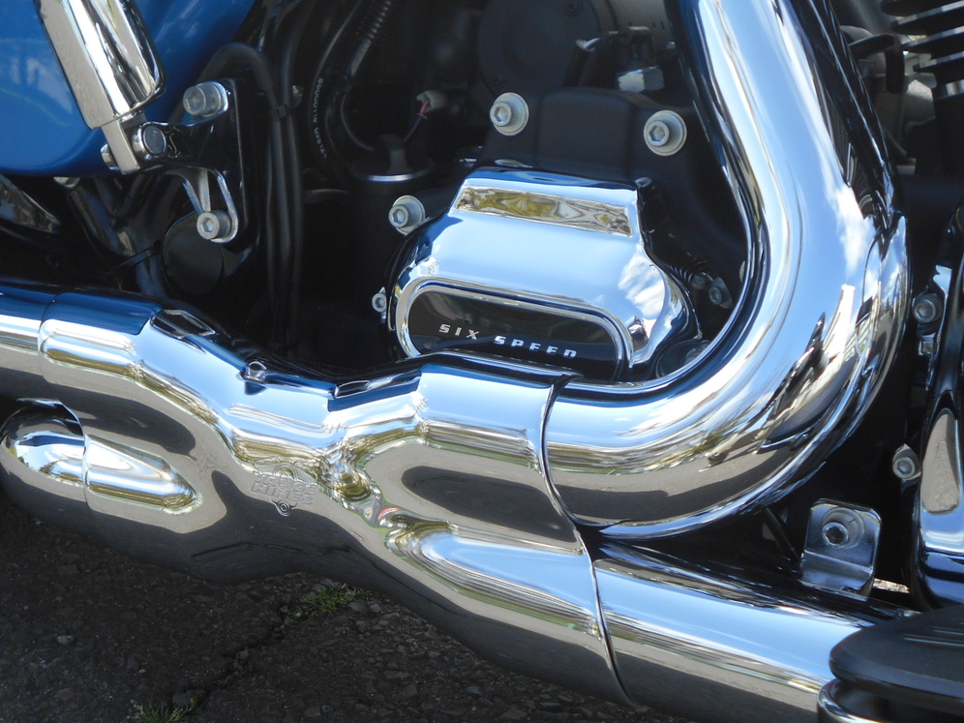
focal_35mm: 53
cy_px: 384
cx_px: 394
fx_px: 1476
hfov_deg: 36.1
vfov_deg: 27.5
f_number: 4.2
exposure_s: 1/320
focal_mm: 7.7
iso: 80
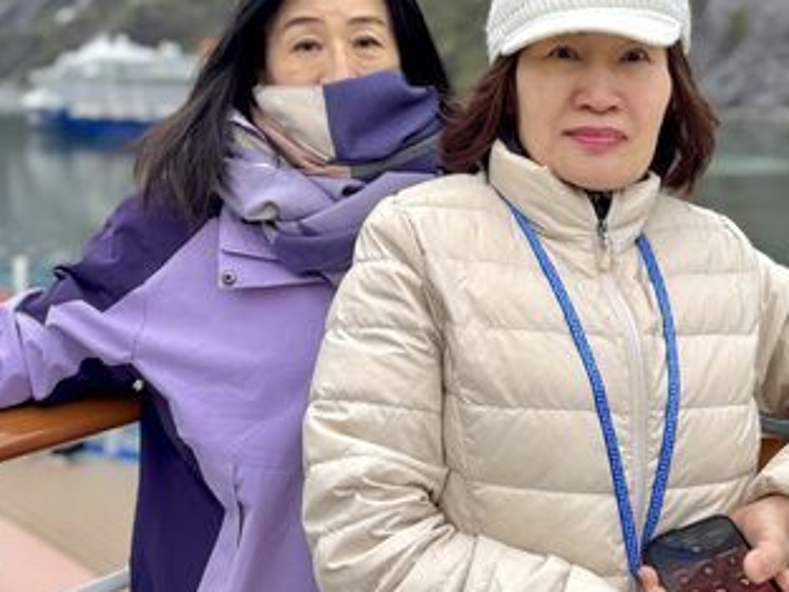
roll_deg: -0.3
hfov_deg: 41.2
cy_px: 121
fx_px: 1049
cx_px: 436
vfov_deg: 30.8
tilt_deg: -4.6
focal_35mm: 46
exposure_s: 1/1076
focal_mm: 6.76
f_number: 1.78
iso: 80
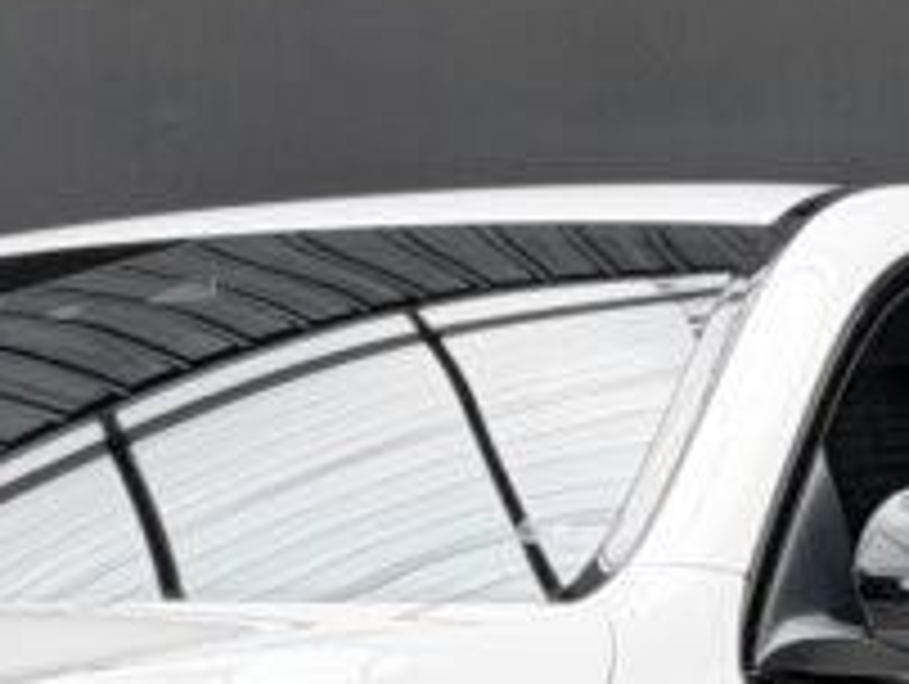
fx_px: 6652
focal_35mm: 253
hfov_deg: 7.8
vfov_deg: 5.8
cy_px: 1089
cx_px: -97
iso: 64
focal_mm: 6.76
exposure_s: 1/1000
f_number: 1.8
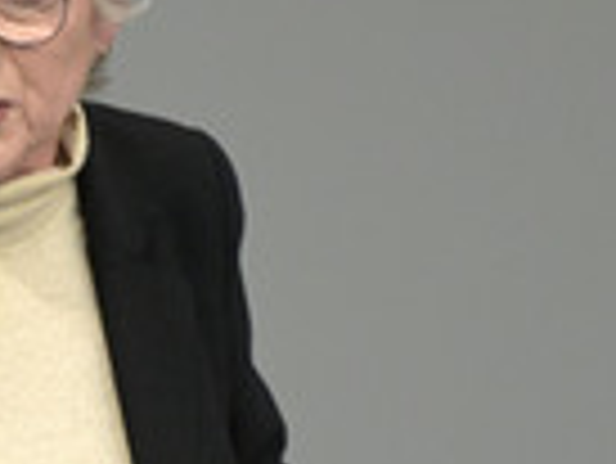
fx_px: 27072
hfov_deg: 1.3
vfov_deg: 1.0
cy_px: 383
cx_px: -151
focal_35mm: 1520
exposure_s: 1/320
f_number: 5.6
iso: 10000
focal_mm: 480
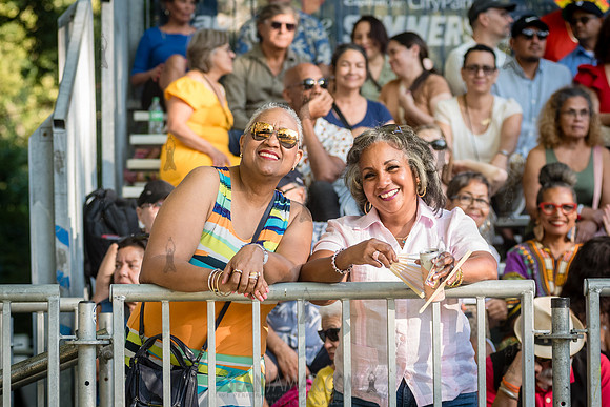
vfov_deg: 10.4
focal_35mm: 132
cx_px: 263
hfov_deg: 15.6
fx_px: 2229
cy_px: 227
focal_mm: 100
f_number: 4
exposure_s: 1/800
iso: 1000
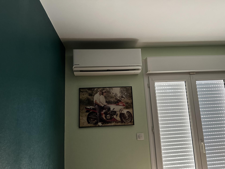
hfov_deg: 71.6
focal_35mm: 24
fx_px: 156
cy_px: 84
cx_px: 112
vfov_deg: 56.8
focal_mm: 6.86
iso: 1000
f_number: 1.78
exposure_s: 1/40
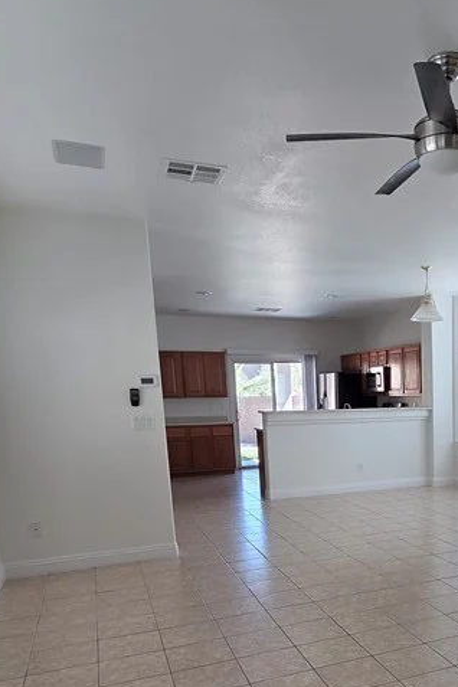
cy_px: 497
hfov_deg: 41.1
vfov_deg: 60.9
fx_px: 553
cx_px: 421
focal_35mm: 29
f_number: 2.2
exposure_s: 1/120
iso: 100
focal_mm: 2.2
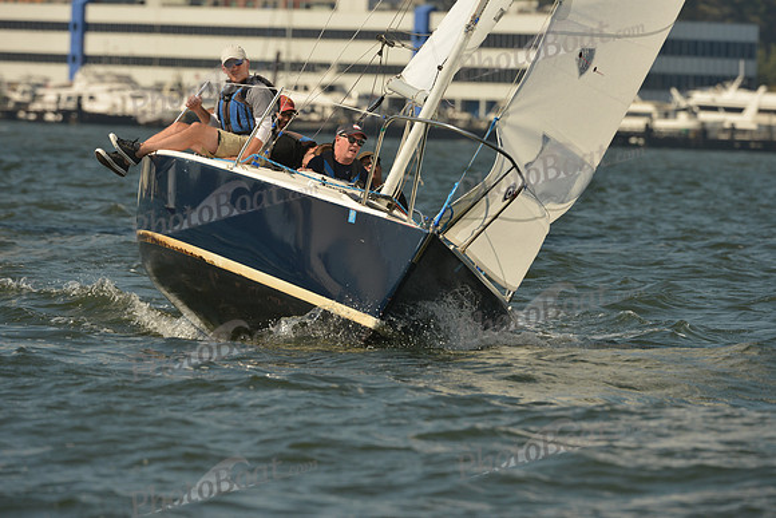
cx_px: 388
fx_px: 8624
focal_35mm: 400
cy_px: 259
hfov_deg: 5.2
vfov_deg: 3.4
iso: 320
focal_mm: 400
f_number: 7.1
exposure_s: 1/1250
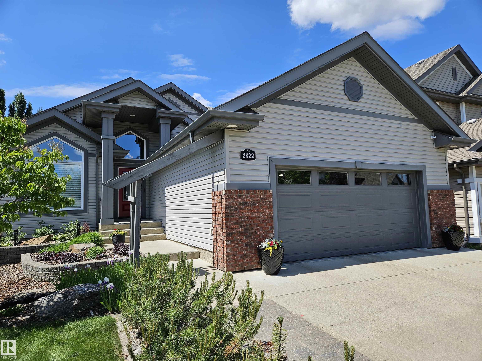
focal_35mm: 23
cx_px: 241
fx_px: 320
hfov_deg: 73.9
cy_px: 180
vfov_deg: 58.9
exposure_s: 1/1775
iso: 25
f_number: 1.8
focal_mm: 5.4
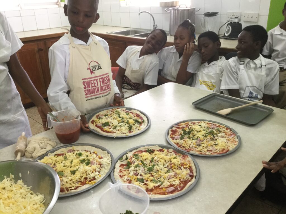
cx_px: 143
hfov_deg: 58.4
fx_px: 256
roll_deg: +2.5
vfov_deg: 45.4
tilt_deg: -24.1
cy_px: 107
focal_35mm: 31
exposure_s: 1/33
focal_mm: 3.3
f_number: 2.4
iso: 100
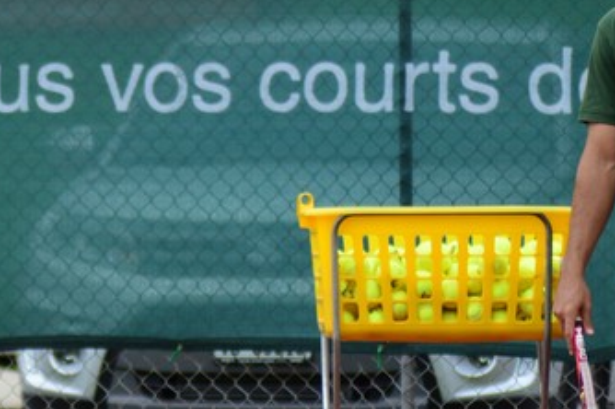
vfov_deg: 2.0
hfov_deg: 3.0
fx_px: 11776
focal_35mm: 690
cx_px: -197
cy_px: 54
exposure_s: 1/2500
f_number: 4.2
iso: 400
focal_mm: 150
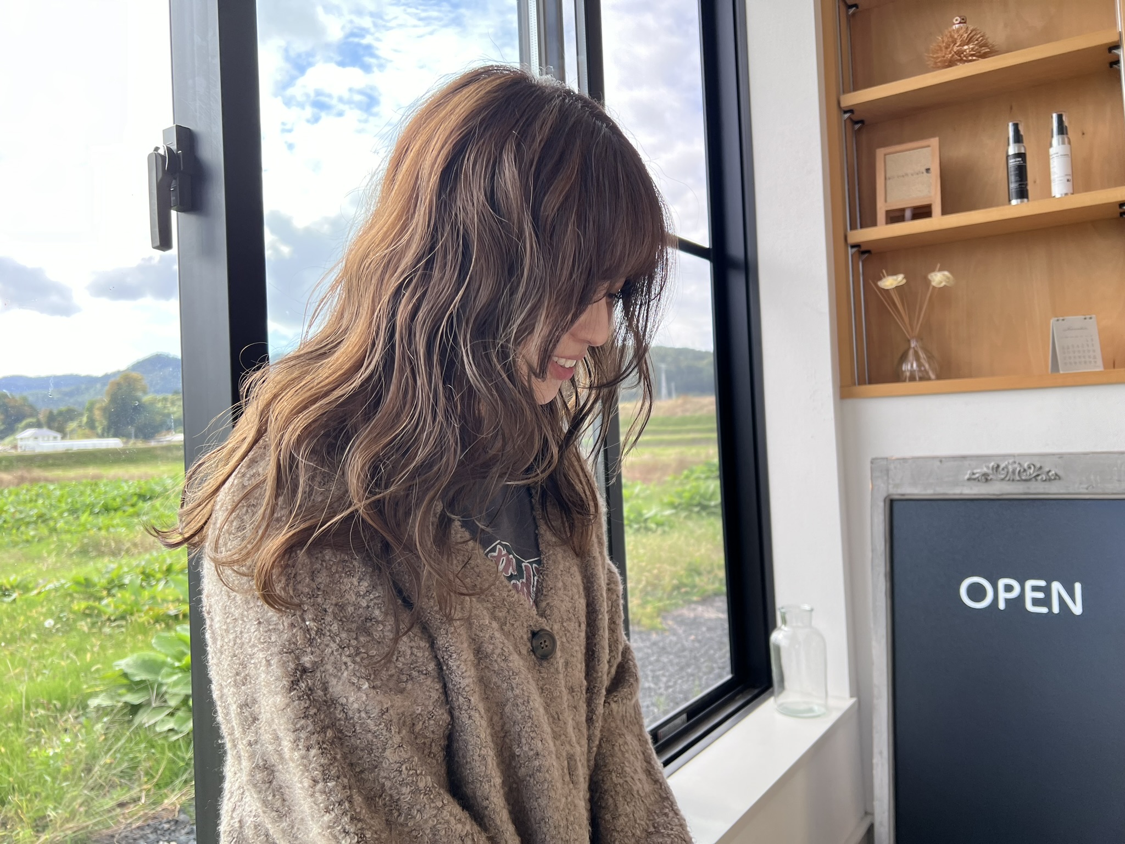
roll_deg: +2.5
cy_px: 422
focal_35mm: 26
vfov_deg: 53.1
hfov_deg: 67.3
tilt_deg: -0.7
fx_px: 845
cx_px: 562
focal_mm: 5.7
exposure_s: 1/513
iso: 50
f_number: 1.5
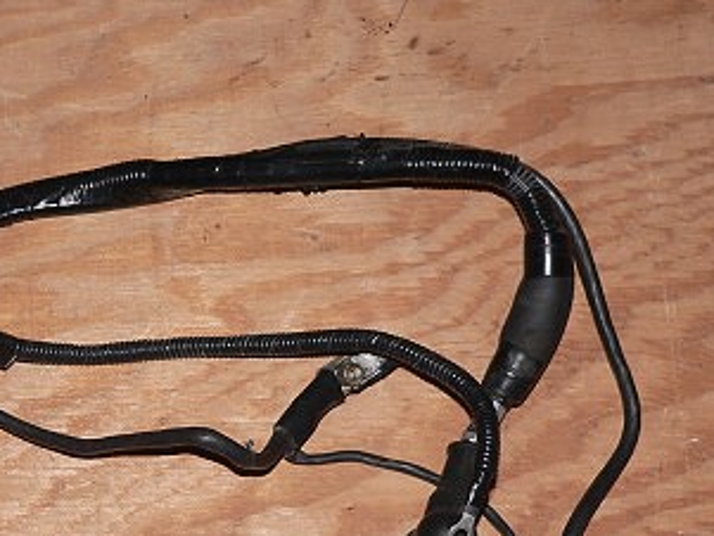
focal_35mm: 129
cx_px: 247
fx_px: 2662
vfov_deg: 11.5
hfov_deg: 15.3
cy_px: 332
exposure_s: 1/60
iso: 100
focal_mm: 13.4
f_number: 2.8
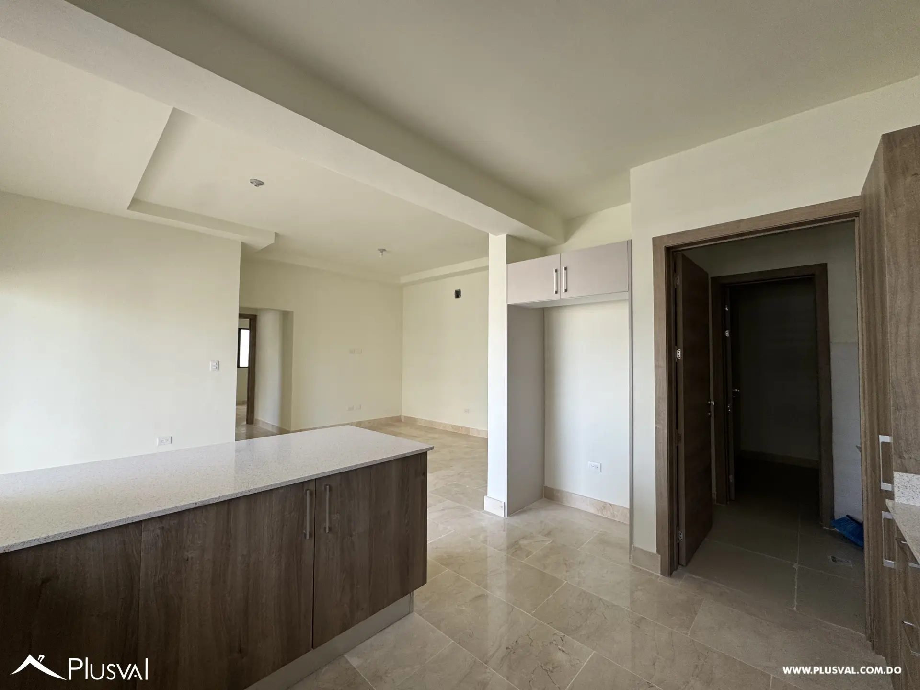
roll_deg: -0.8
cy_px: 345
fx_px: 372
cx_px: 460
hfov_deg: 102.1
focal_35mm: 14
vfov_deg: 85.7
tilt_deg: +1.7
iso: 64
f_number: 2.2
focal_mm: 2.22
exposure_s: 1/99
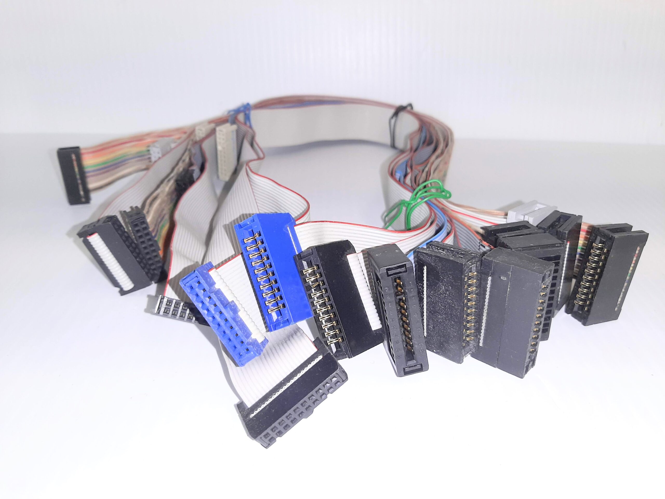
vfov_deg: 53.1
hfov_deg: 67.3
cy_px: 250
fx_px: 499
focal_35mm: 26
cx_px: 332
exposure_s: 1/60
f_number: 1.7
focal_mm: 3.93
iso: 40
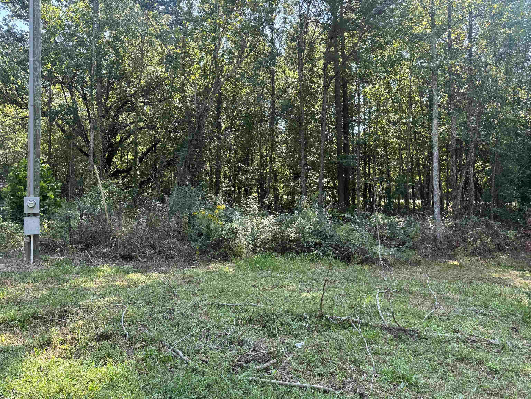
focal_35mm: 24
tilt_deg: +4.8
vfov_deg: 56.8
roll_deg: +2.1
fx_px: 368
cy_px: 200
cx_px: 266
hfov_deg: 71.6
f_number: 1.78
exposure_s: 1/364
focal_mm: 6.76
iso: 80
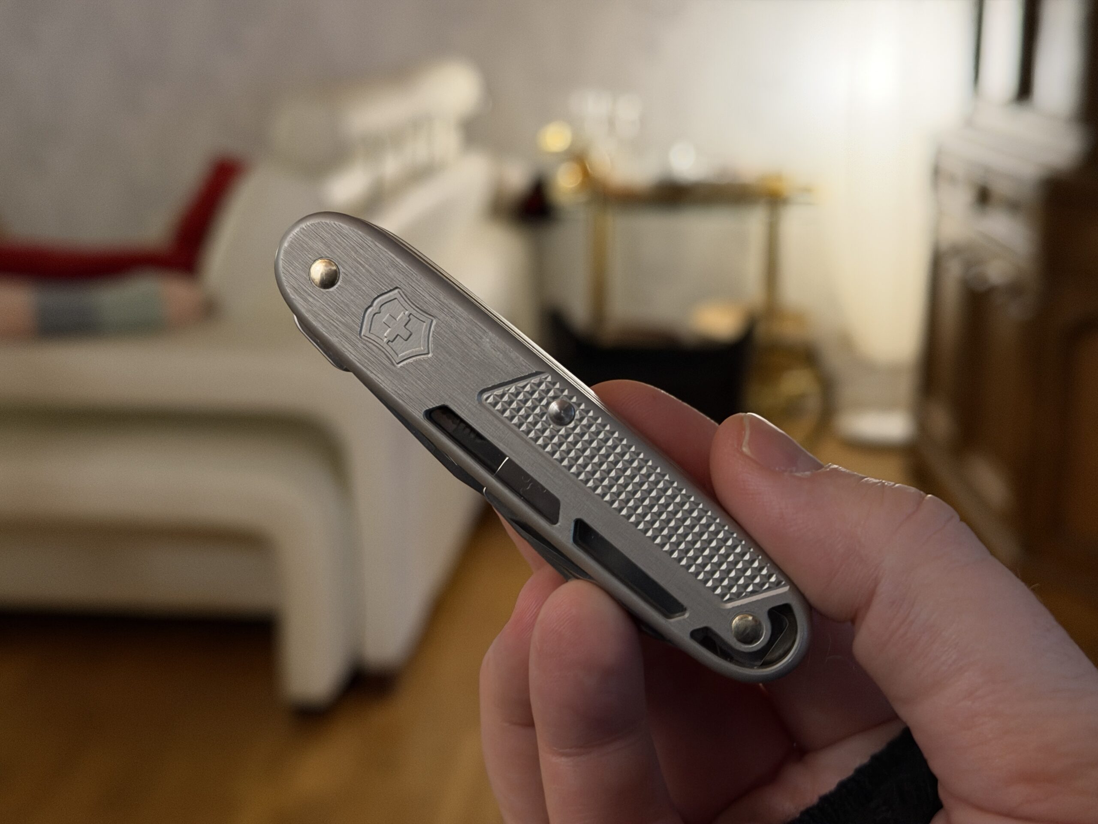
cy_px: 412
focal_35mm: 48
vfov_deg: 30.3
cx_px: 549
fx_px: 1523
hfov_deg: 39.7
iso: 640
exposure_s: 1/25
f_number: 1.78
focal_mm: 6.76
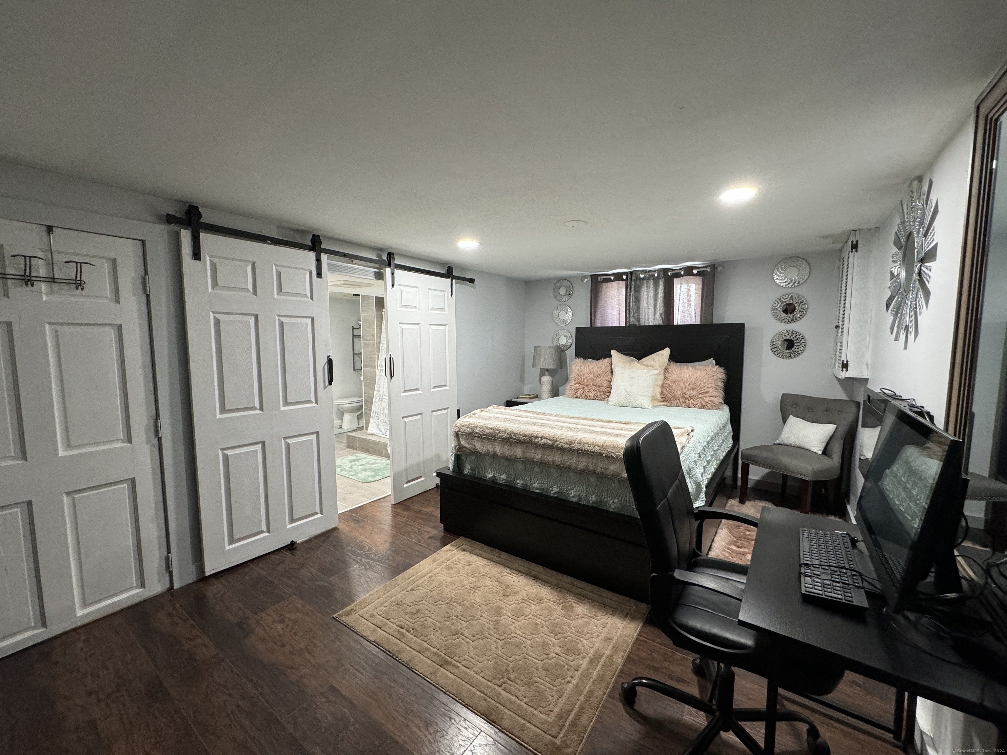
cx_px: 504
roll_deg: -0.4
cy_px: 378
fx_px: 407
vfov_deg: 85.7
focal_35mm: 14
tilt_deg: -5.1
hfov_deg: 102.1
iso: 250
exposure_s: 1/60
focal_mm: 2.22
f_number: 2.2
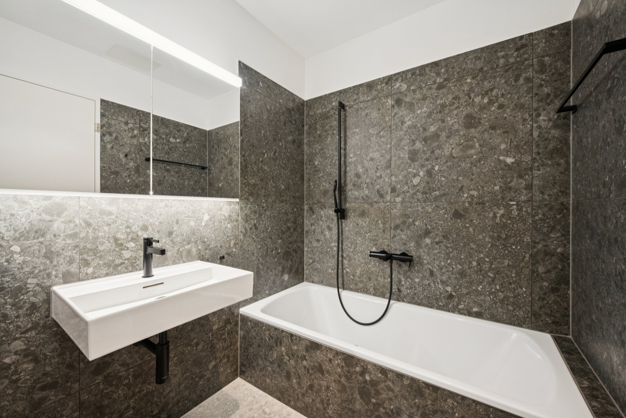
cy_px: 209
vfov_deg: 81.2
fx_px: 243
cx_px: 313
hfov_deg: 104.2
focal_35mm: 14
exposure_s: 1/1.67
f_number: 9
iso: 200
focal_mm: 14
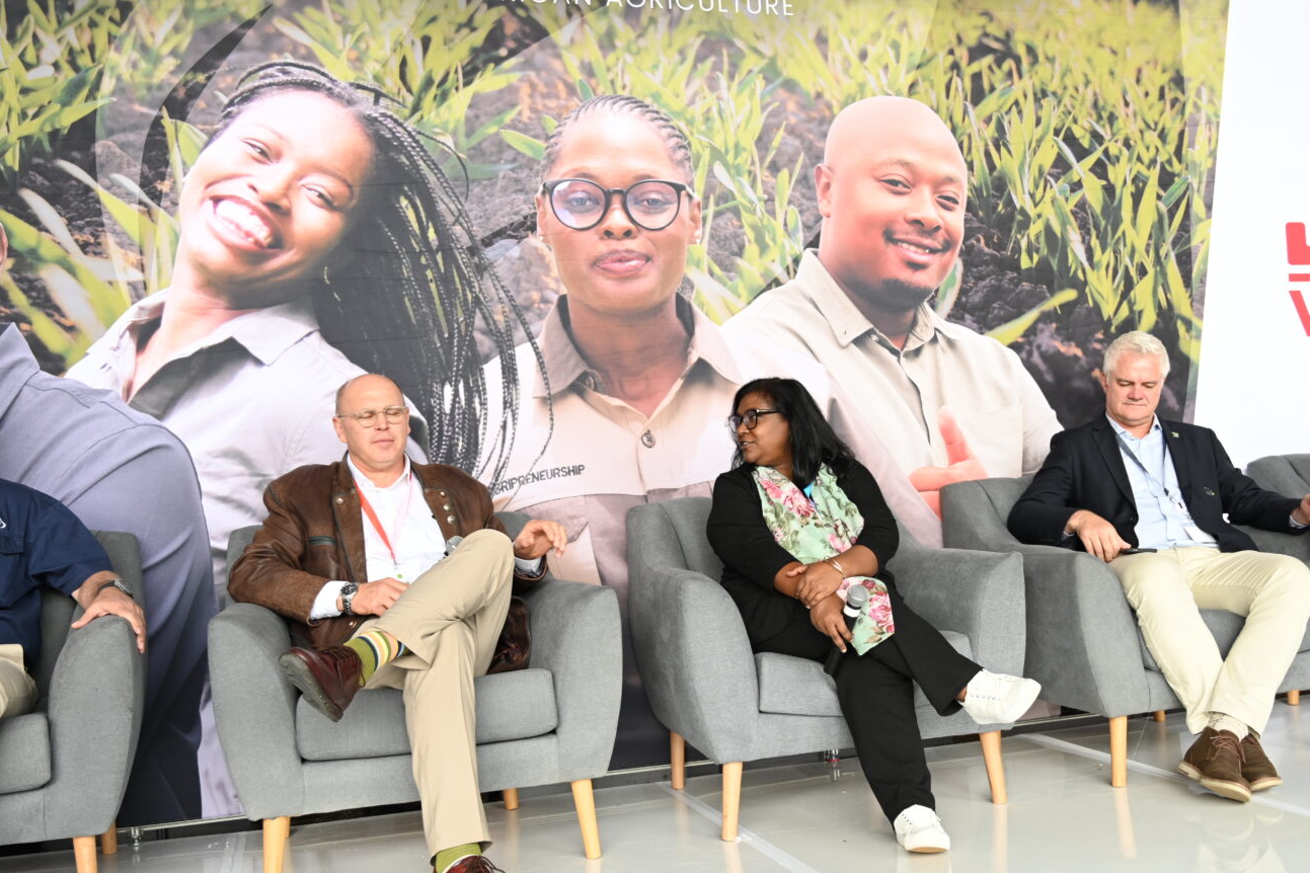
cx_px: 709
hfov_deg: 50.6
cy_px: 456
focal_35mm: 38
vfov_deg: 35.0
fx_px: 1383
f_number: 4
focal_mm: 24
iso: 320
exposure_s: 1/160
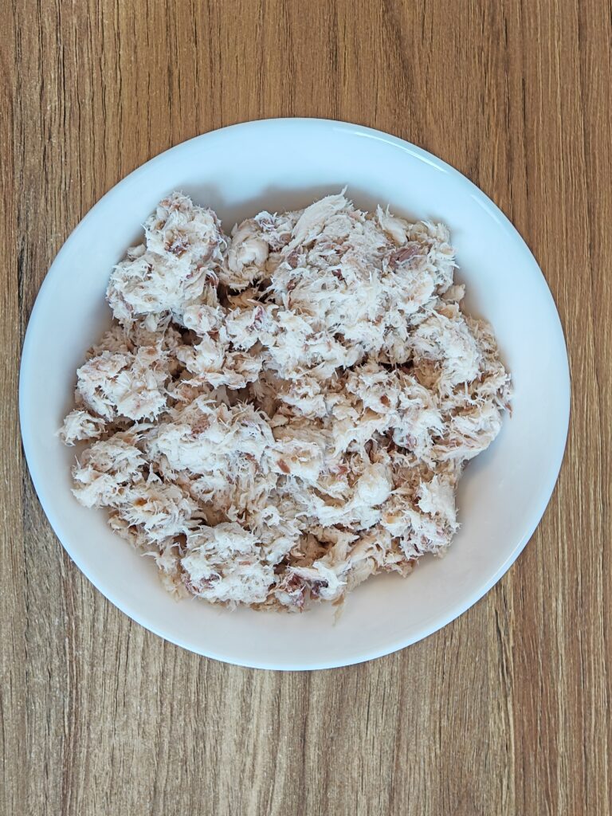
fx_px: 1697
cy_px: 408
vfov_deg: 27.0
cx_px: 306
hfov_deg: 20.4
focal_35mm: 72
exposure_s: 1/100
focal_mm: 15.38
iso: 1250
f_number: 2.6
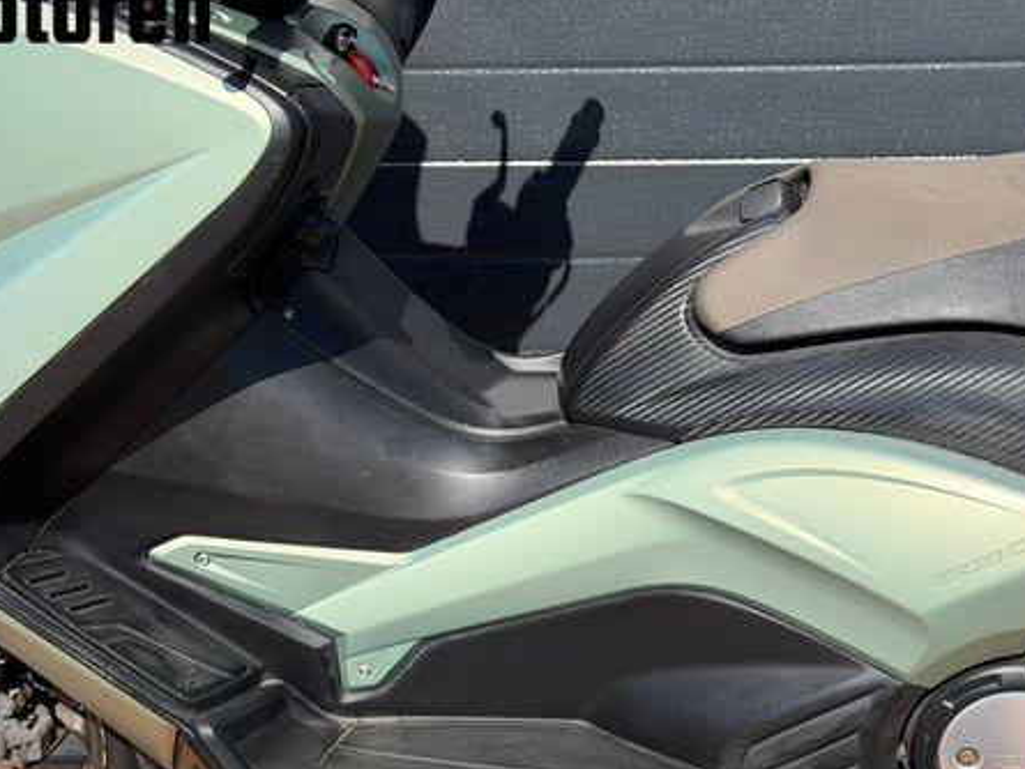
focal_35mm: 69
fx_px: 2044
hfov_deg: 28.0
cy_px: 442
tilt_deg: -22.3
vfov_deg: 21.3
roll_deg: +2.2
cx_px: 652
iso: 80
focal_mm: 6.76
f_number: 1.78
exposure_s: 1/4098
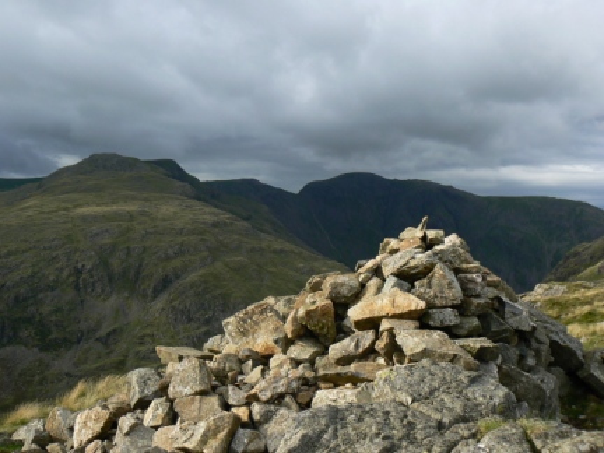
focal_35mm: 36
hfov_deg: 51.4
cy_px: 226
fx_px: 628
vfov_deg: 39.7
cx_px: 302
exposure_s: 1/250
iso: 80
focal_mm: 6
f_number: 5.6
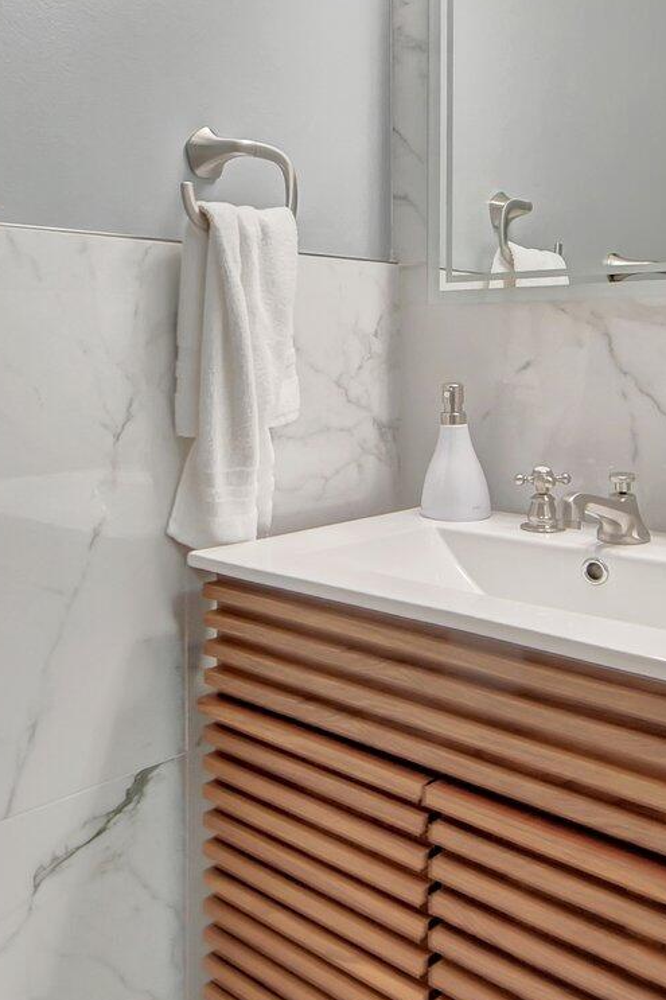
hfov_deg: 41.7
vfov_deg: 58.1
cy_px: 288
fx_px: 861
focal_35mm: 31
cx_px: 218
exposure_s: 1/6
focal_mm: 10
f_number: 9
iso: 1000
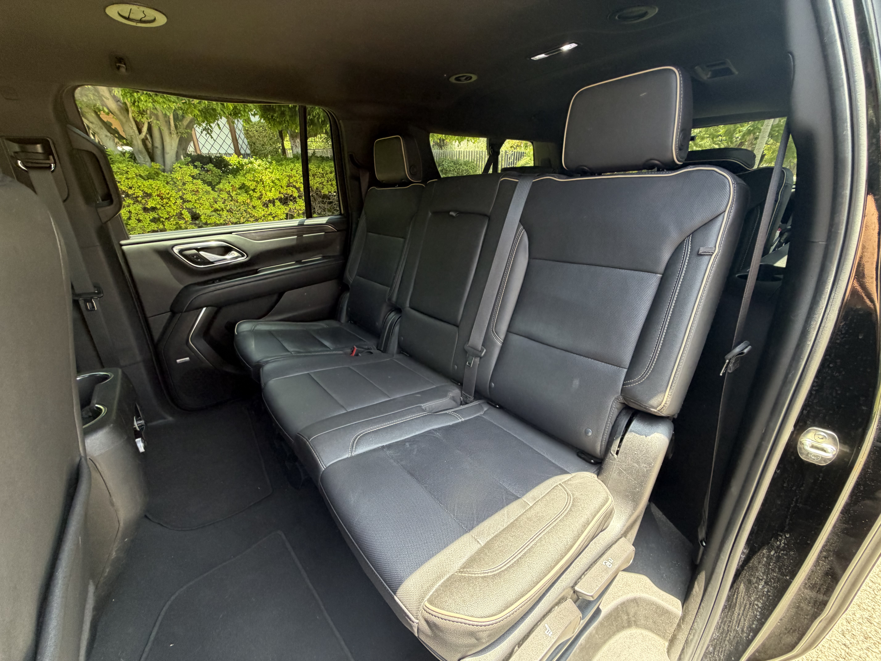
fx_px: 356
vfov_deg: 85.7
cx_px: 440
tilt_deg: -26.6
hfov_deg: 102.1
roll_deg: -0.4
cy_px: 330
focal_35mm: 14
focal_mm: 2.22
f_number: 2.2
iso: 160
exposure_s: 1/81
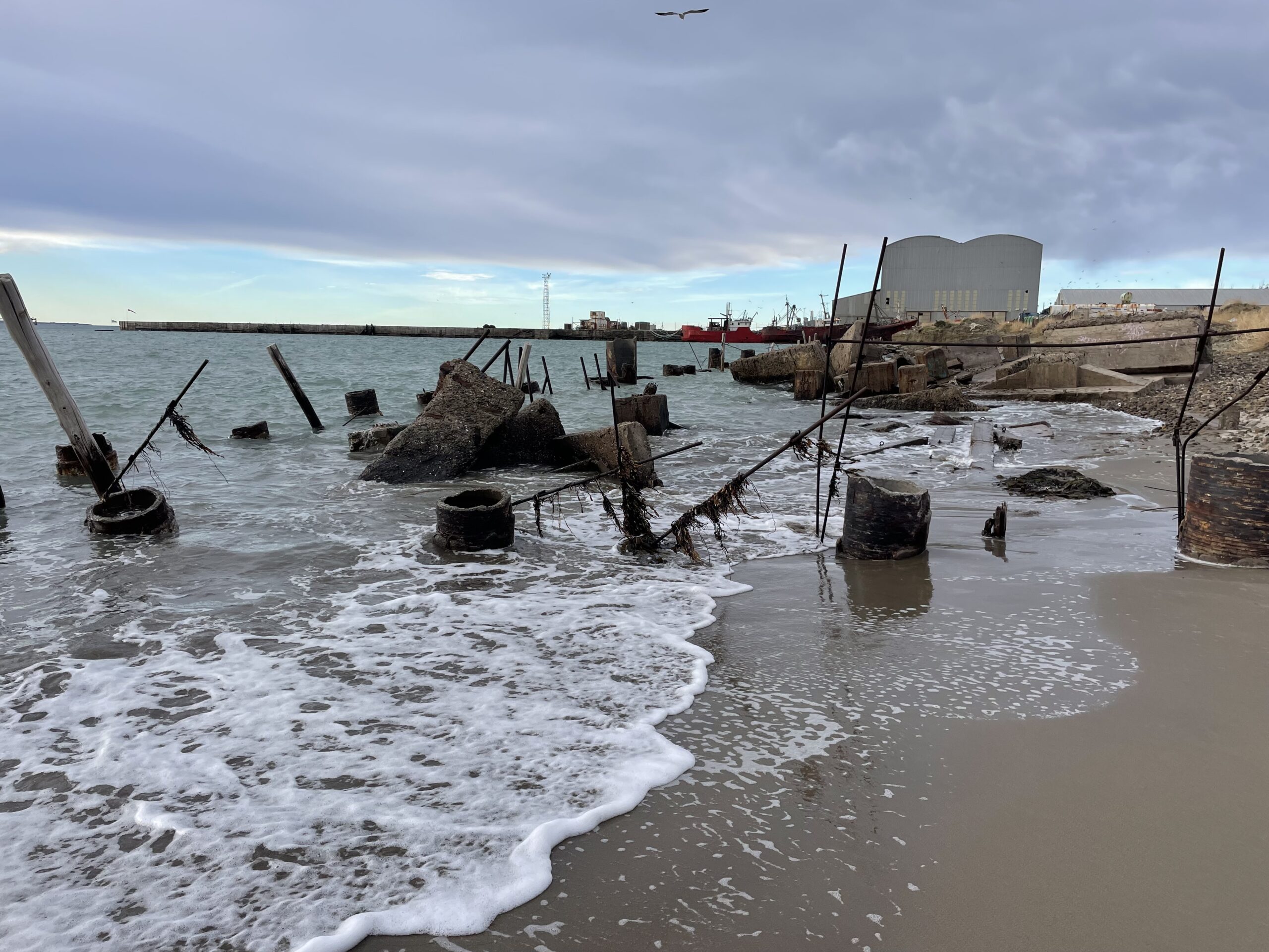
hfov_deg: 67.3
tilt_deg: -8.7
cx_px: 634
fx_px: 953
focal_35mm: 26
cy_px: 476
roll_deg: -0.8
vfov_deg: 53.1
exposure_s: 1/1553
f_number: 1.6
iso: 32
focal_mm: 4.2
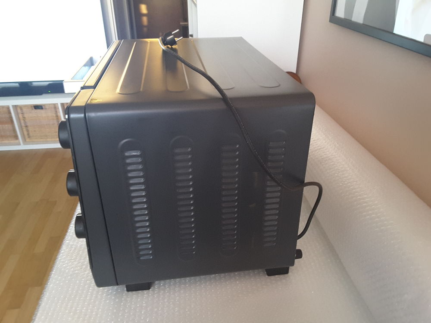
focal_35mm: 31
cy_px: 162
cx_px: 216
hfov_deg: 58.4
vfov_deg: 45.4
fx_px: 386
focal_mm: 2.9
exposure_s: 1/17
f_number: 1.9
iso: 250
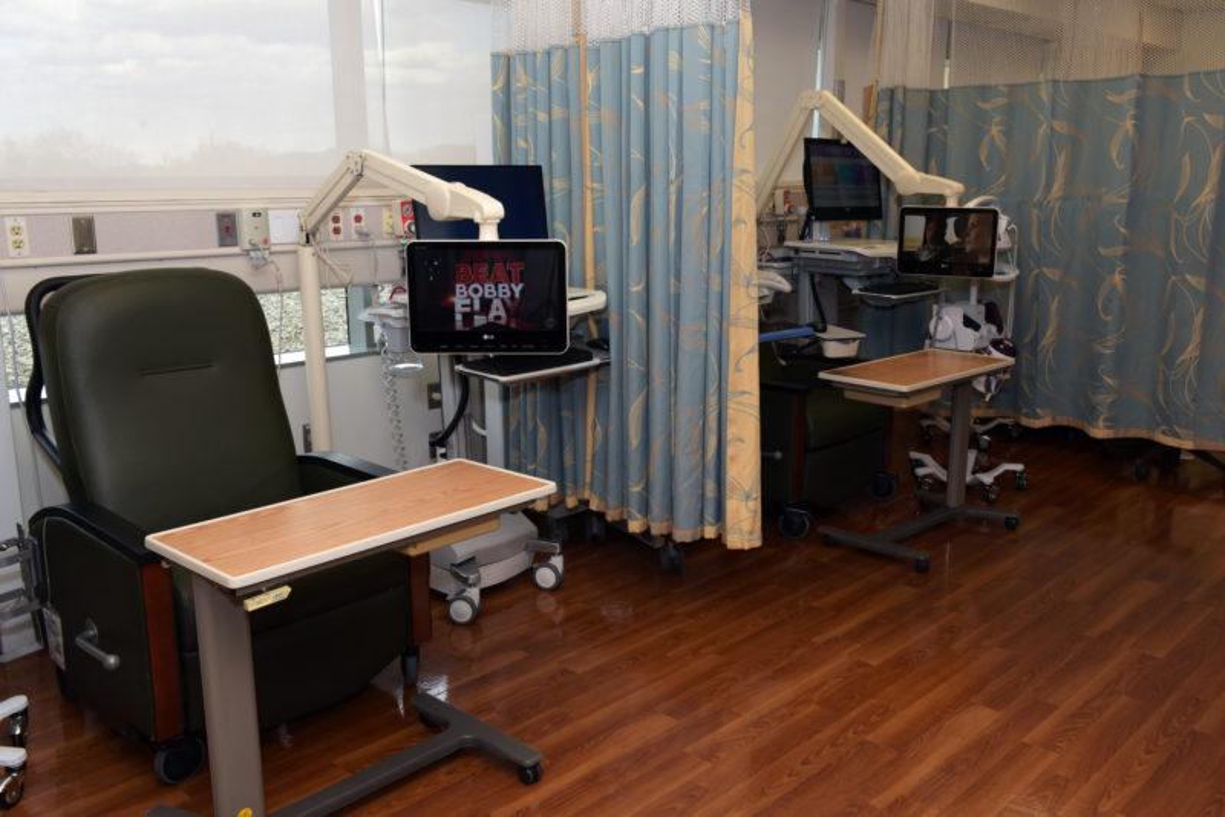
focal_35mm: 32
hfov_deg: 58.7
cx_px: 612
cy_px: 408
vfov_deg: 41.1
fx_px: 1089
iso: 320
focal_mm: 32
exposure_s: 1/60
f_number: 10
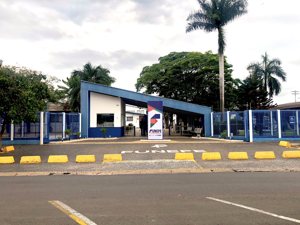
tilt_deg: +1.8
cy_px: 112
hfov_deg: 63.4
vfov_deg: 49.7
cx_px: 150
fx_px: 243
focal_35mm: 28
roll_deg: +0.5
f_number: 1.8
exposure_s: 1/120
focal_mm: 3.99
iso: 20
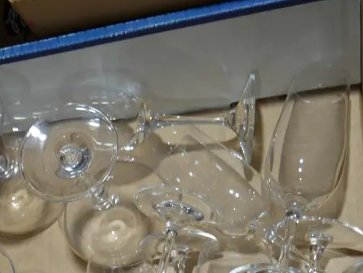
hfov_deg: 26.6
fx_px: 724
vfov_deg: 20.5
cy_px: 290
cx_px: -1
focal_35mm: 69
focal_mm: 15
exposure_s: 1/125
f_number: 3.6
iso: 200
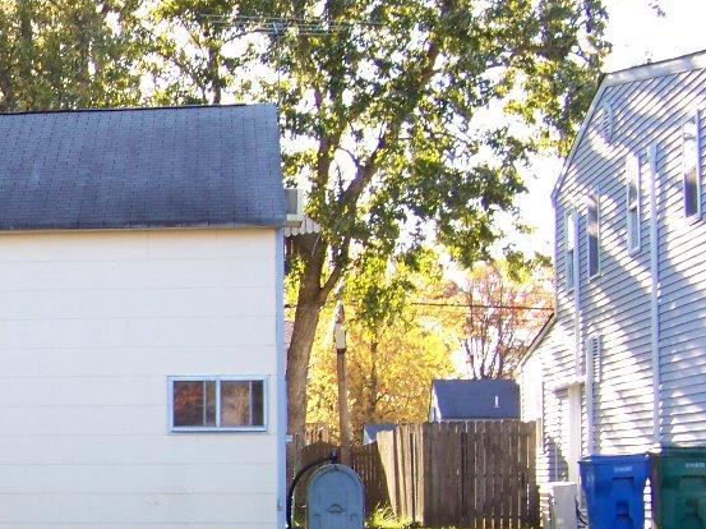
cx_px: -204
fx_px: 1753
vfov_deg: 16.9
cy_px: 480
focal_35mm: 86
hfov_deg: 20.8
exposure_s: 1/125
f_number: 2.8
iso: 64
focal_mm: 5.85
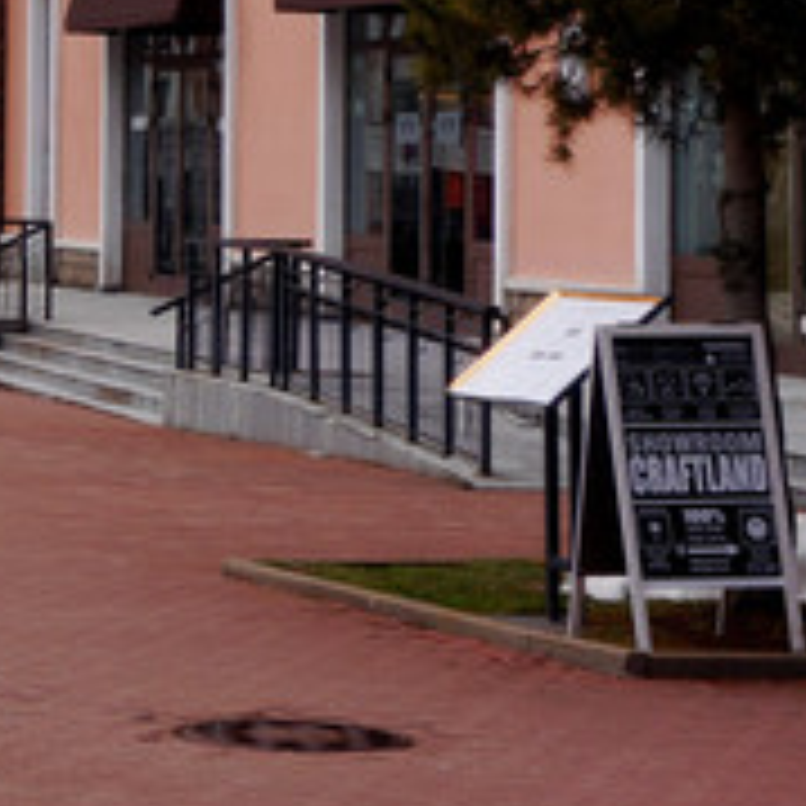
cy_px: -79
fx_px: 3846
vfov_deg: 11.8
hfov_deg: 11.3
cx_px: -572
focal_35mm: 146
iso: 100
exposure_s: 1/100
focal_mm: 32
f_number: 13
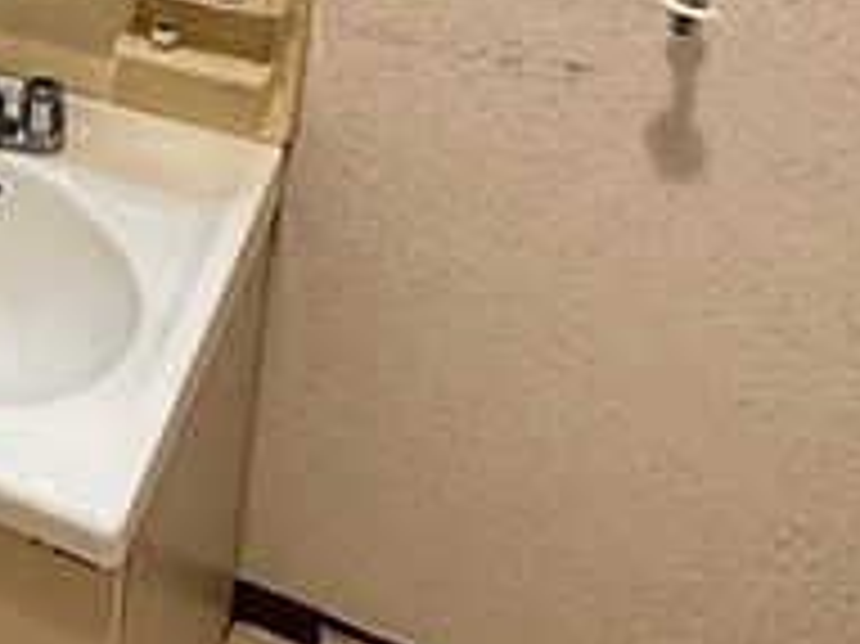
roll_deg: -0.5
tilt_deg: -22.5
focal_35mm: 47
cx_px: 18
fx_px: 1167
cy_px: -104
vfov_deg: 27.6
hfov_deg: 36.7
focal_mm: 2.22
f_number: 2.2
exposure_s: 1/60
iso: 250
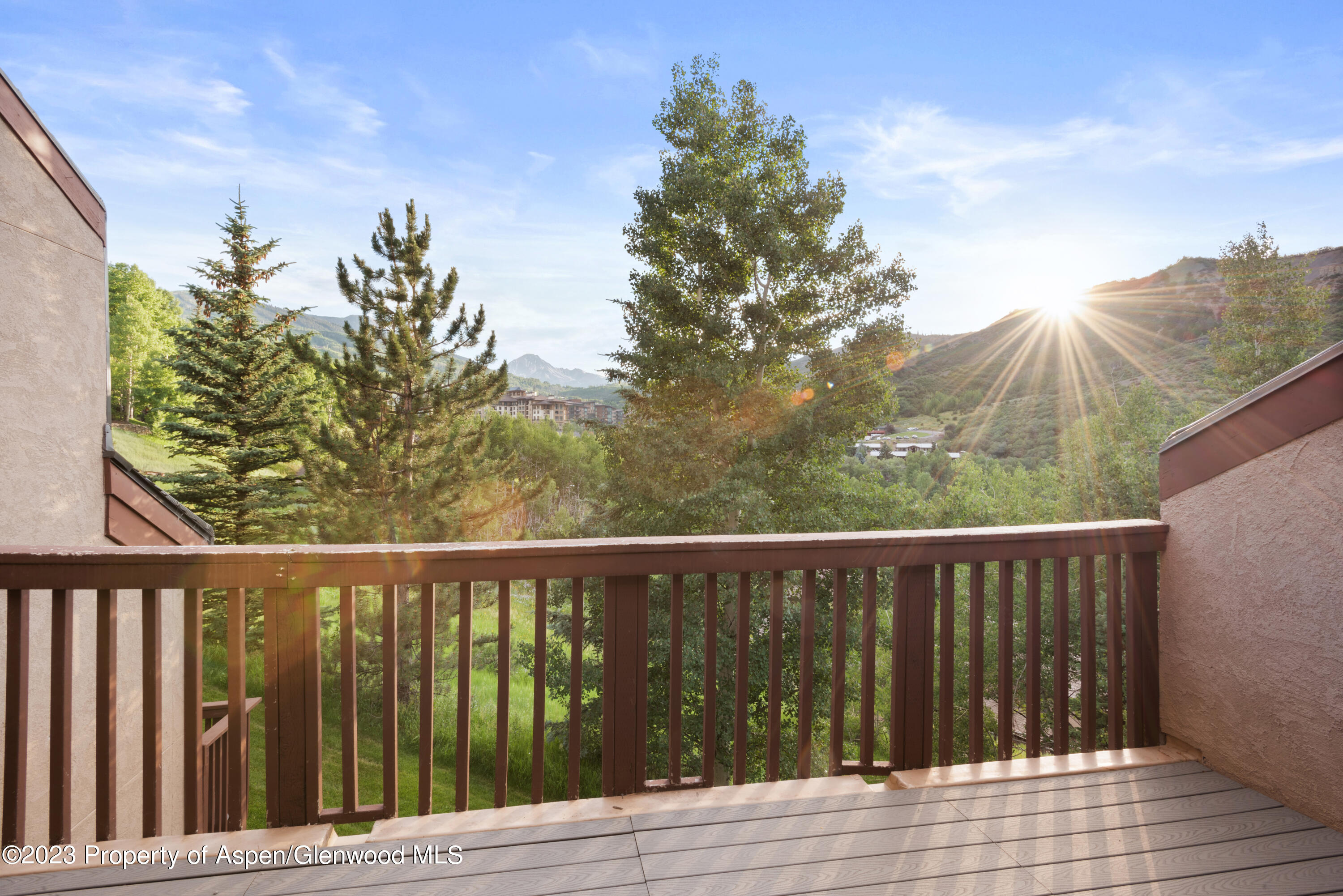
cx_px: 672
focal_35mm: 19
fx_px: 709
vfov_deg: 64.6
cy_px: 448
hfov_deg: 86.9
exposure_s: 1/3
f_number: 16
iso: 100
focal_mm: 19
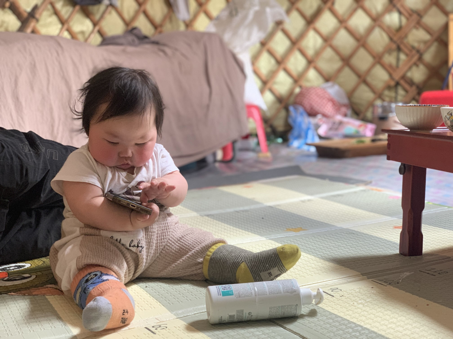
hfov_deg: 36.8
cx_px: 226
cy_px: 170
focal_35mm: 52
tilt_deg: -7.3
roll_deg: +3.3
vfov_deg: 28.0
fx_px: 680
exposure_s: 1/60
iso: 200
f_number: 2.4
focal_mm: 6
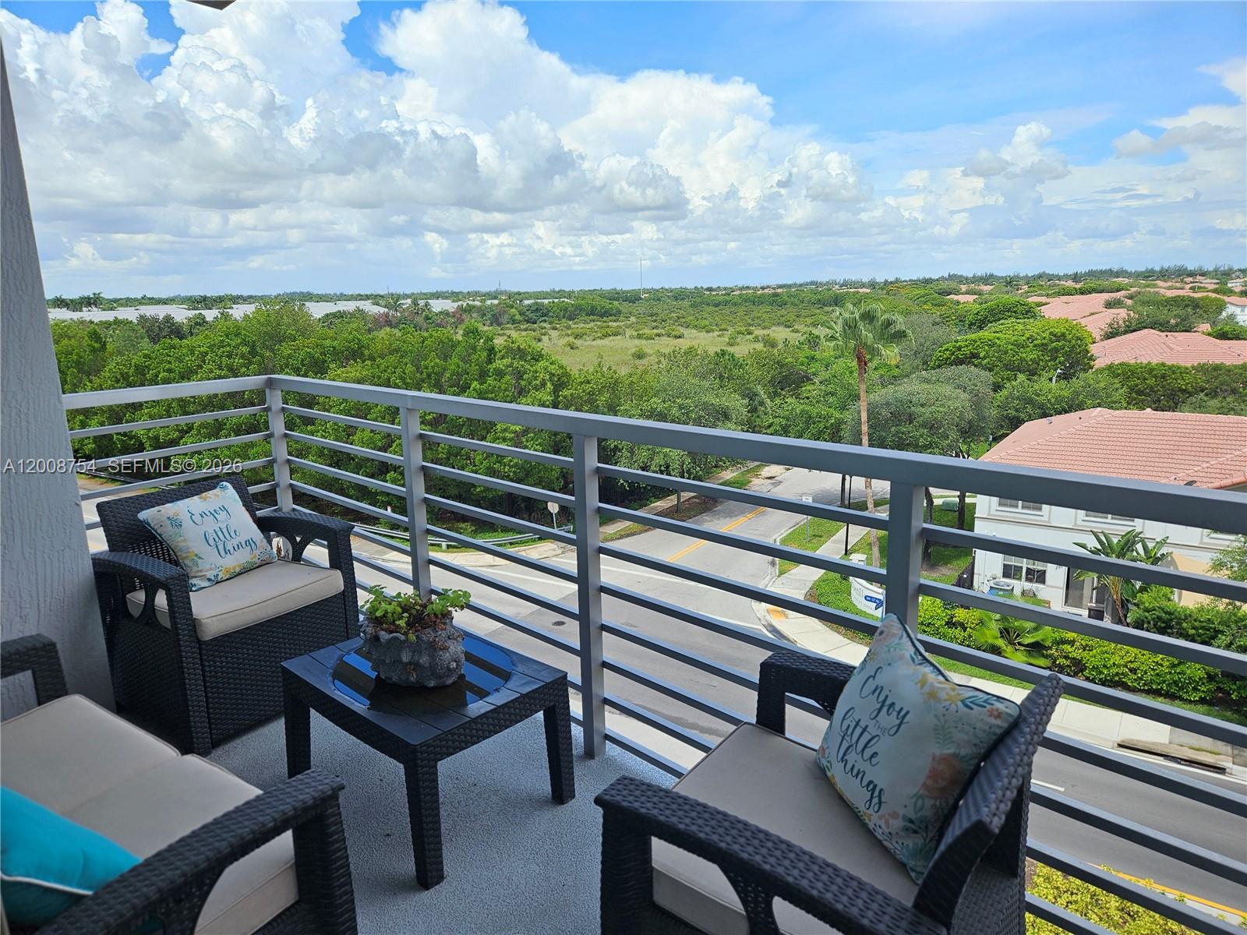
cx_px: 624
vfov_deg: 58.9
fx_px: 829
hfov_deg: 73.9
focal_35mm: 23
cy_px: 468
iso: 25
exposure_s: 1/1157
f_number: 1.8
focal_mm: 5.4
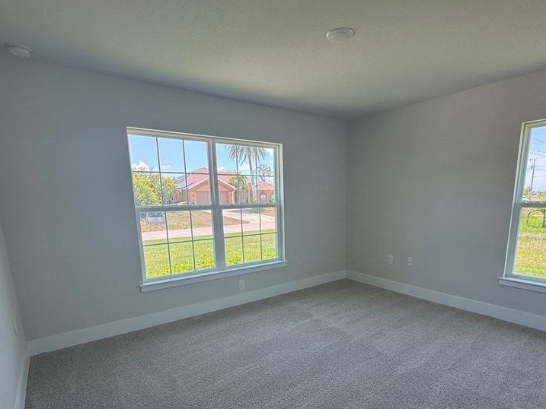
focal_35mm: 20
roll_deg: +0.7
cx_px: 289
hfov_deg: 81.6
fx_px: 316
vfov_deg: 64.9
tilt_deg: -11.0
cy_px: 258
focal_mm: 2.22
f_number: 2.2
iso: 40
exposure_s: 1/126
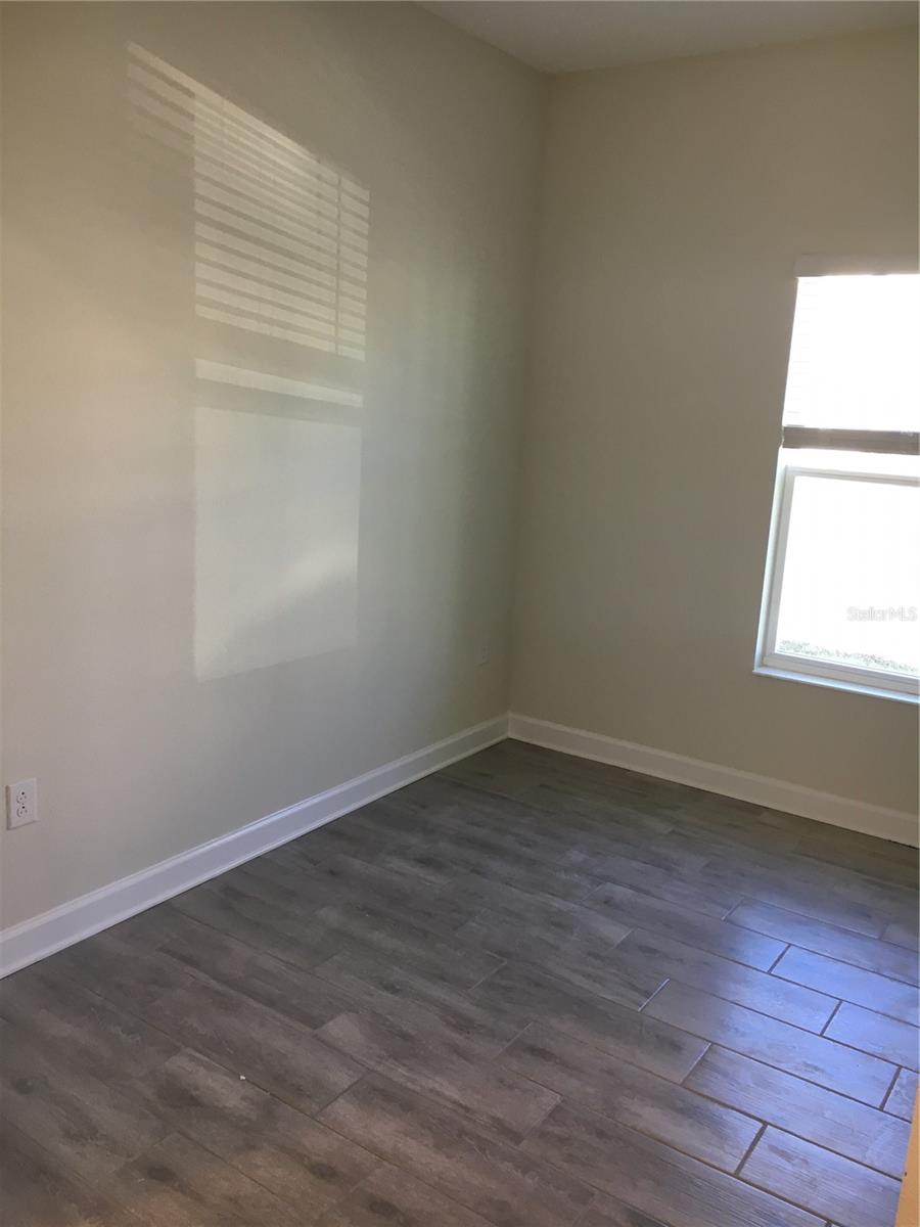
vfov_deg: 61.7
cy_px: 614
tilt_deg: -11.6
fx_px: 1028
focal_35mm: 29
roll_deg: -3.7
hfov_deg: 48.2
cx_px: 460
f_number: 2.2
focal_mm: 4.15
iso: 50
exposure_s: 1/30
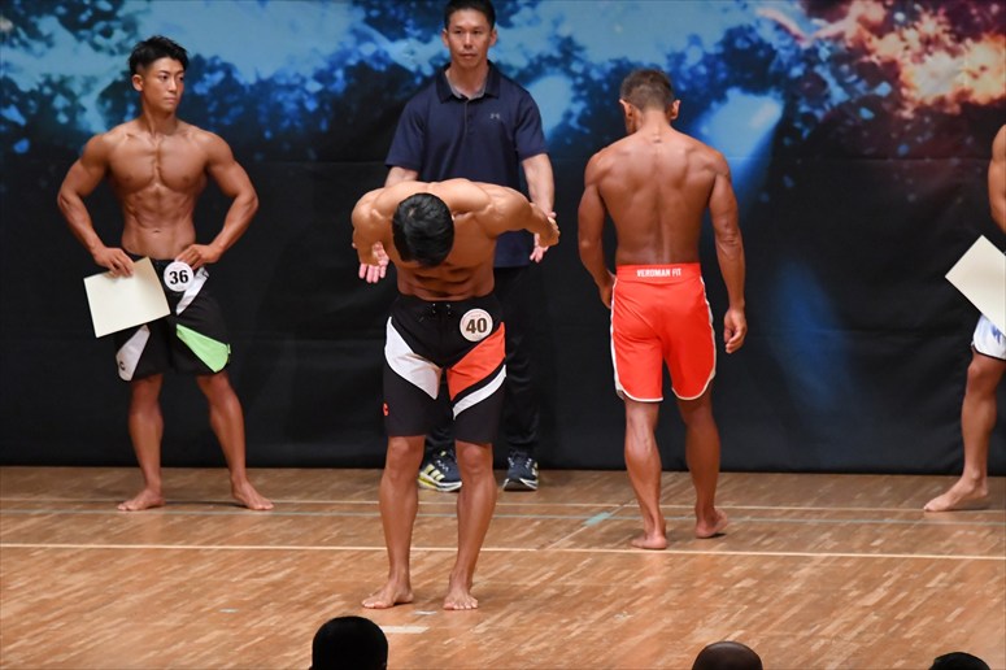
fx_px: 7960
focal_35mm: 285
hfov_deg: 7.2
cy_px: 335
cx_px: 503
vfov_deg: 4.8
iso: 6400
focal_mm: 190
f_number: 5.6
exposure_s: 1/400
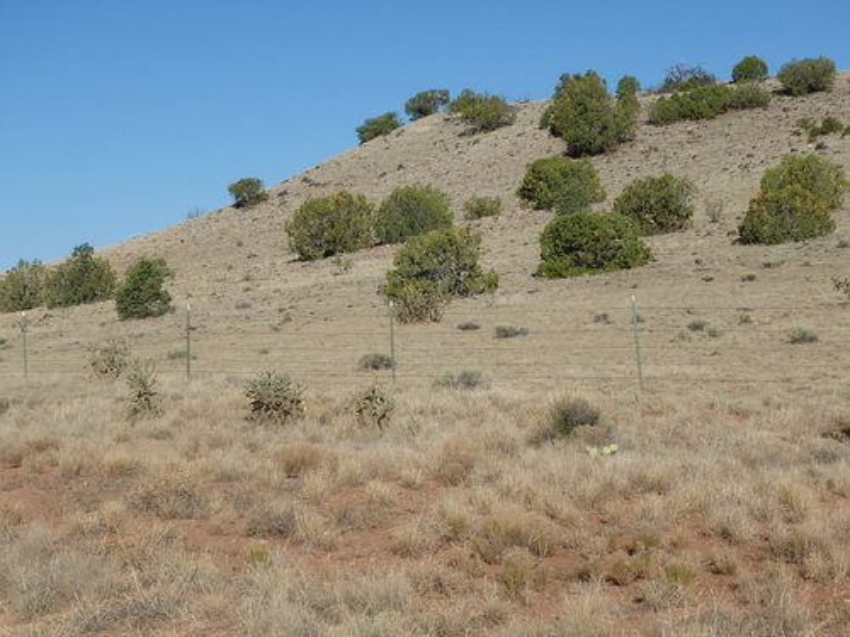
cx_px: 425
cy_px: 318
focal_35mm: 73
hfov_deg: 26.7
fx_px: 1793
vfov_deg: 20.2
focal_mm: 13.1
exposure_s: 1/800
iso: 125
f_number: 5.7
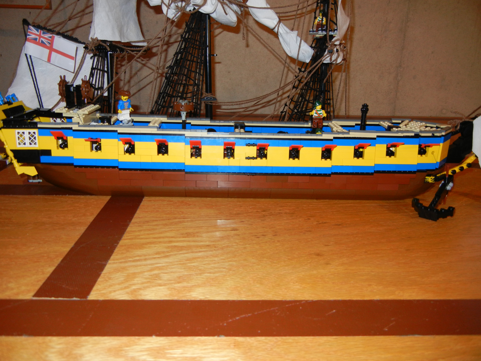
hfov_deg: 60.0
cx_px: 240
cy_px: 180
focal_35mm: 30
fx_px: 417
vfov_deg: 46.8
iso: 200
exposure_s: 1/30
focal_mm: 5.4
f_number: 3.5
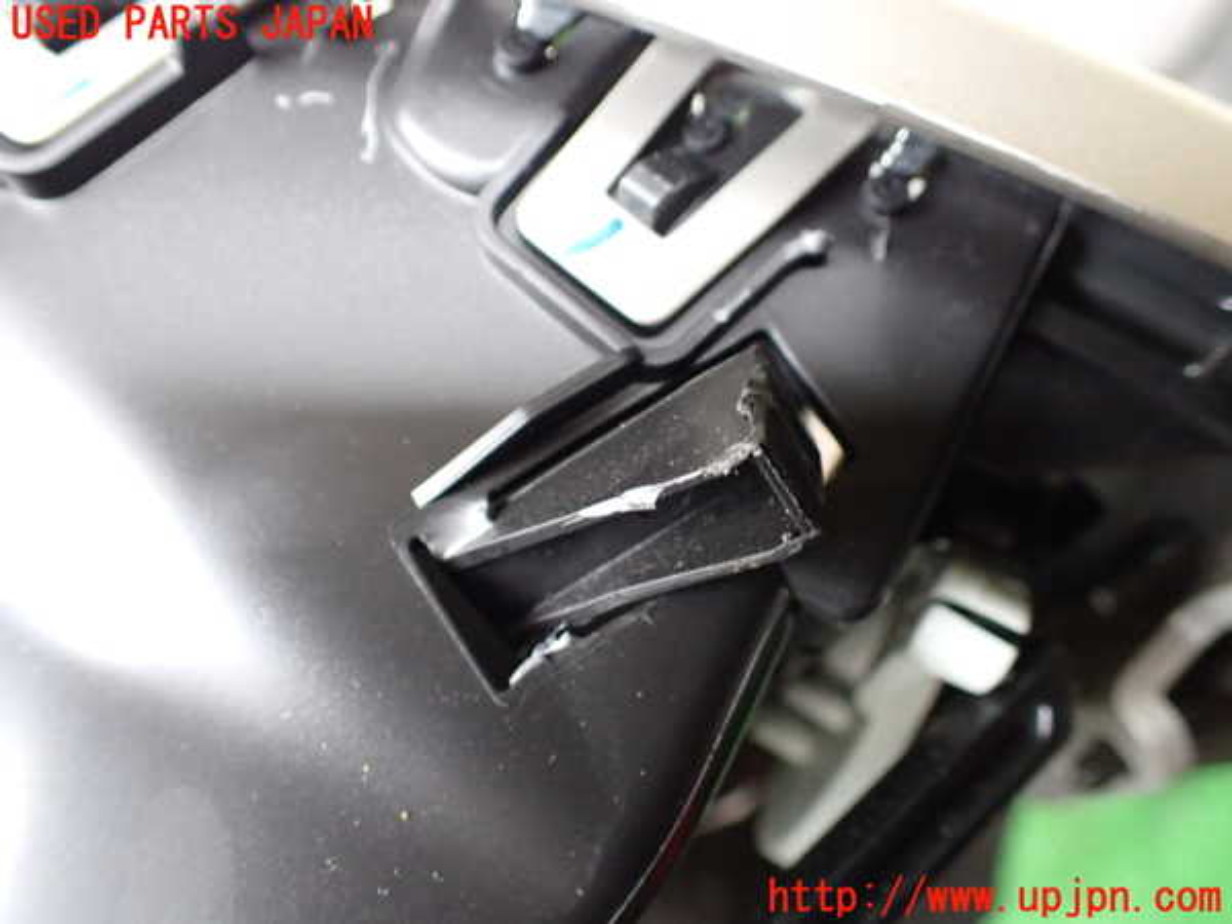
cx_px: 616
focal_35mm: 30
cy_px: 462
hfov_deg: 60.0
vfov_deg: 46.8
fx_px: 1068
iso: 1000
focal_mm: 5.4
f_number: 2.3
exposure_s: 1/30
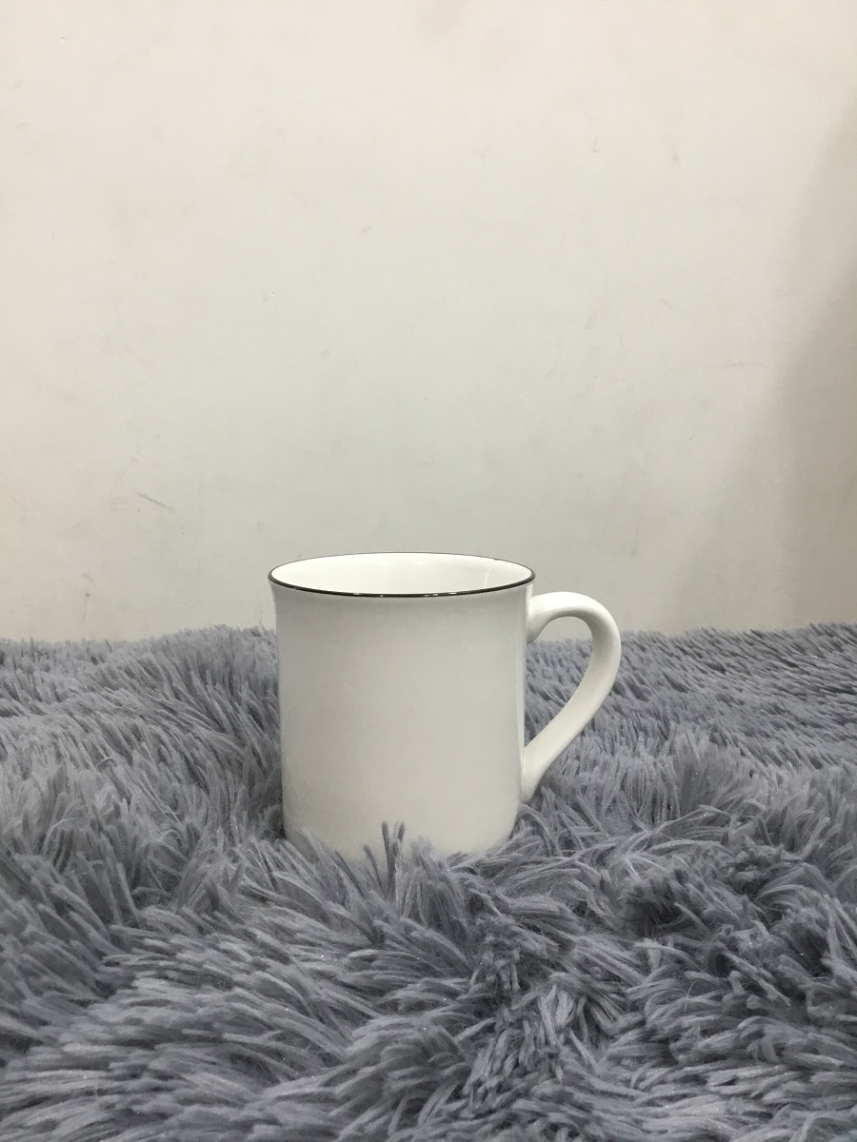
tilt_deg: -9.3
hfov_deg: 45.4
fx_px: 1023
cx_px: 428
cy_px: 571
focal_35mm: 31
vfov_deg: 58.4
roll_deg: +1.3
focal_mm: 3.3
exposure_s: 1/33
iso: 100
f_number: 2.4
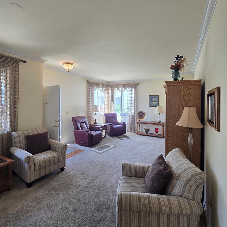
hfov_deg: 87.4
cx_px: 117
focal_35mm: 16
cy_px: 102
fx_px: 119
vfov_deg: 87.2
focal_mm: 2.2
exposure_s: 1/60
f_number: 2.2
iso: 64
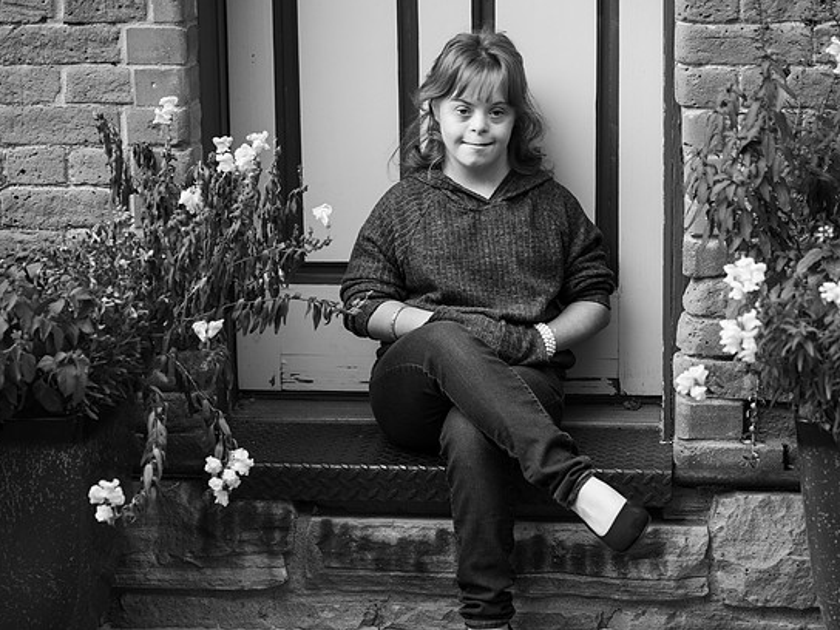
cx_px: 439
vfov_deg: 15.1
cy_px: 317
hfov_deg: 20.0
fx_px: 2378
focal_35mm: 98
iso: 200
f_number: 3.2
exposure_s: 1/160
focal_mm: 85
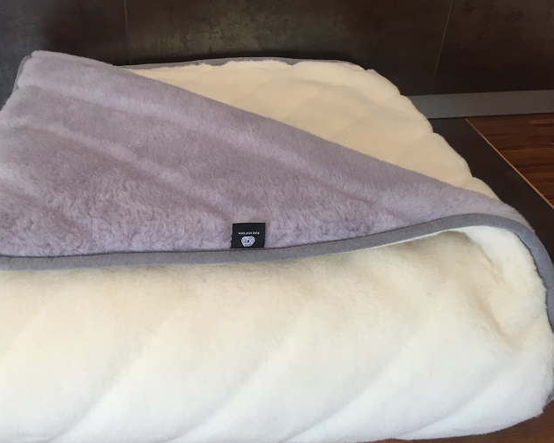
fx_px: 590
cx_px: 230
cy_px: 243
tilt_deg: -35.6
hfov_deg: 50.1
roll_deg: -3.2
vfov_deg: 41.1
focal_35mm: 36
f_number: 2.2
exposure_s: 1/33
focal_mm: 4.15
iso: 40
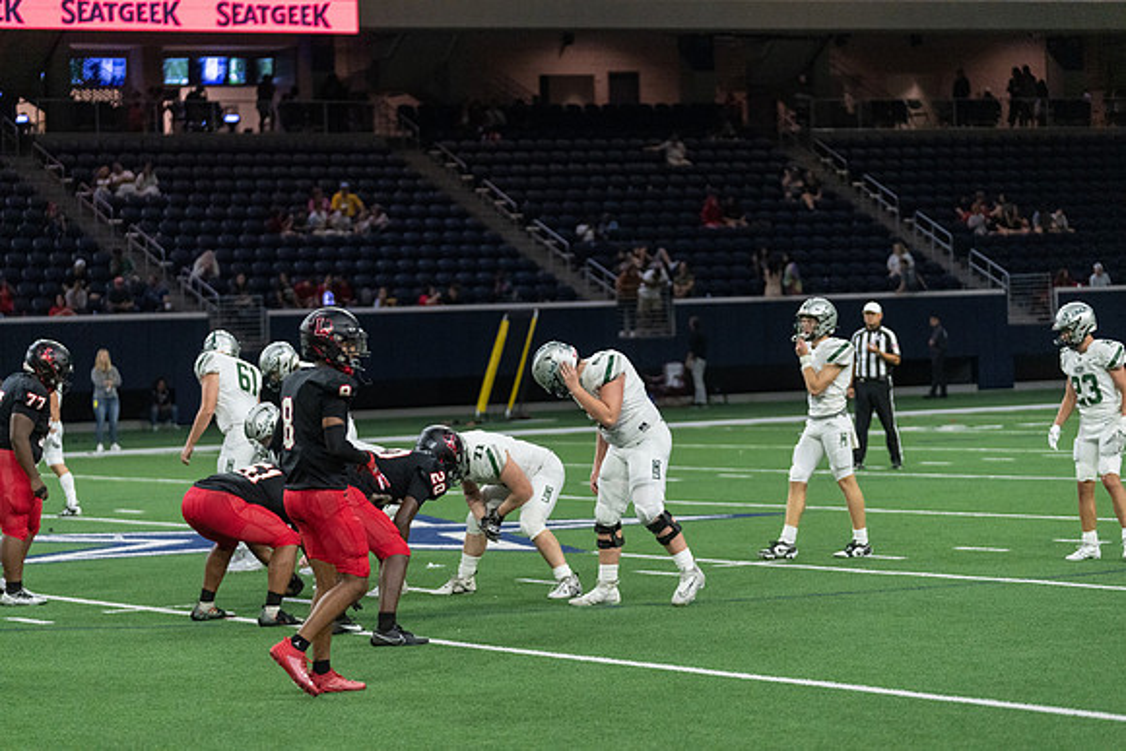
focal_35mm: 116
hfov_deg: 17.6
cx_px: 563
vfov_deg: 11.8
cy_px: 376
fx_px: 3629
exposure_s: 1/1250
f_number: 2.8
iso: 4000
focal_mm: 116
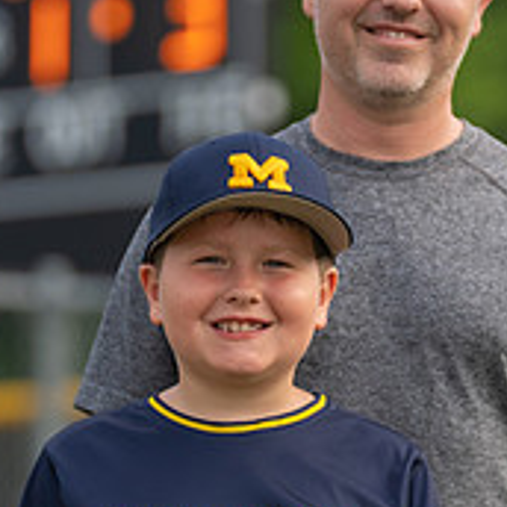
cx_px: 339
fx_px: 6661
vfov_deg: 4.4
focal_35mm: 402
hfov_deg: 4.4
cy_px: 225
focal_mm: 140
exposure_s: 1/320
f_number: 2.8
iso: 250
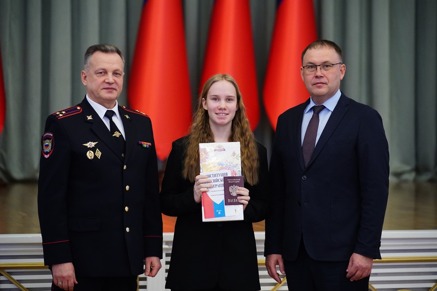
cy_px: 146
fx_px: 1554
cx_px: 218
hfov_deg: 16.0
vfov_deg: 10.7
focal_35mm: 128
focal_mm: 128
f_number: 3.2
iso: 5000
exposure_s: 1/320
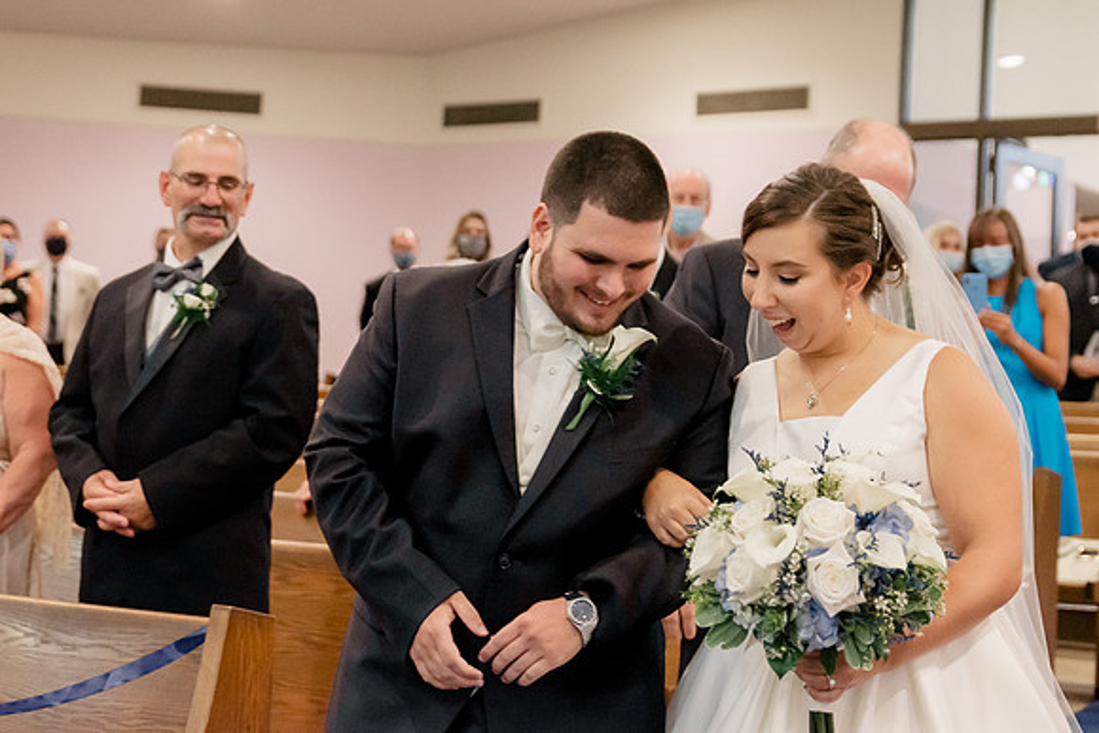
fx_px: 2252
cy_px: 305
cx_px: 589
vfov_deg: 18.5
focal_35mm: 74
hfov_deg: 27.4
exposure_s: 1/200
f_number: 2.8
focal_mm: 42
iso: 1250
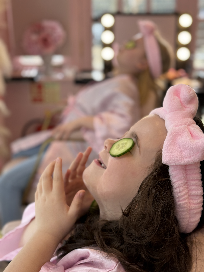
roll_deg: +0.5
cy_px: 136
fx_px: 377
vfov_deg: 39.7
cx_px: 102
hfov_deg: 30.3
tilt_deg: -16.5
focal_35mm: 48
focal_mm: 6.76
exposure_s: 1/100
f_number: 1.78
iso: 50
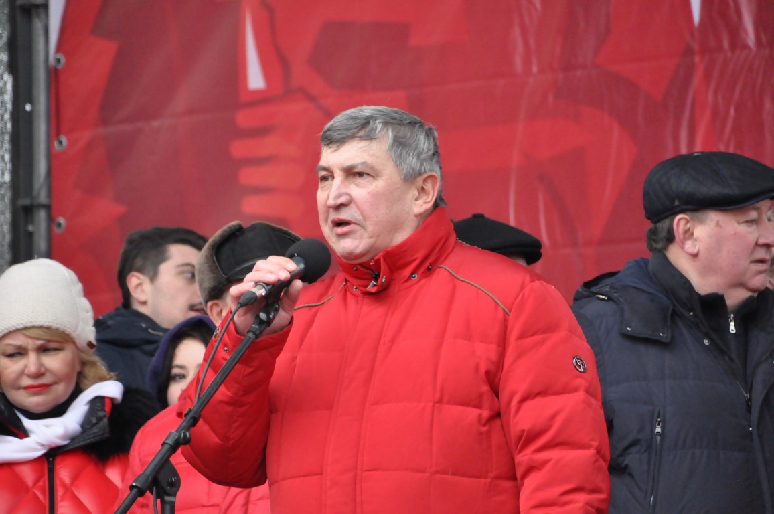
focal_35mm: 315
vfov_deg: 4.4
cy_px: 257
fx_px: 6765
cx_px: 387
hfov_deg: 6.5
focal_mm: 210
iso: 3200
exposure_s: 1/320
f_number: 6
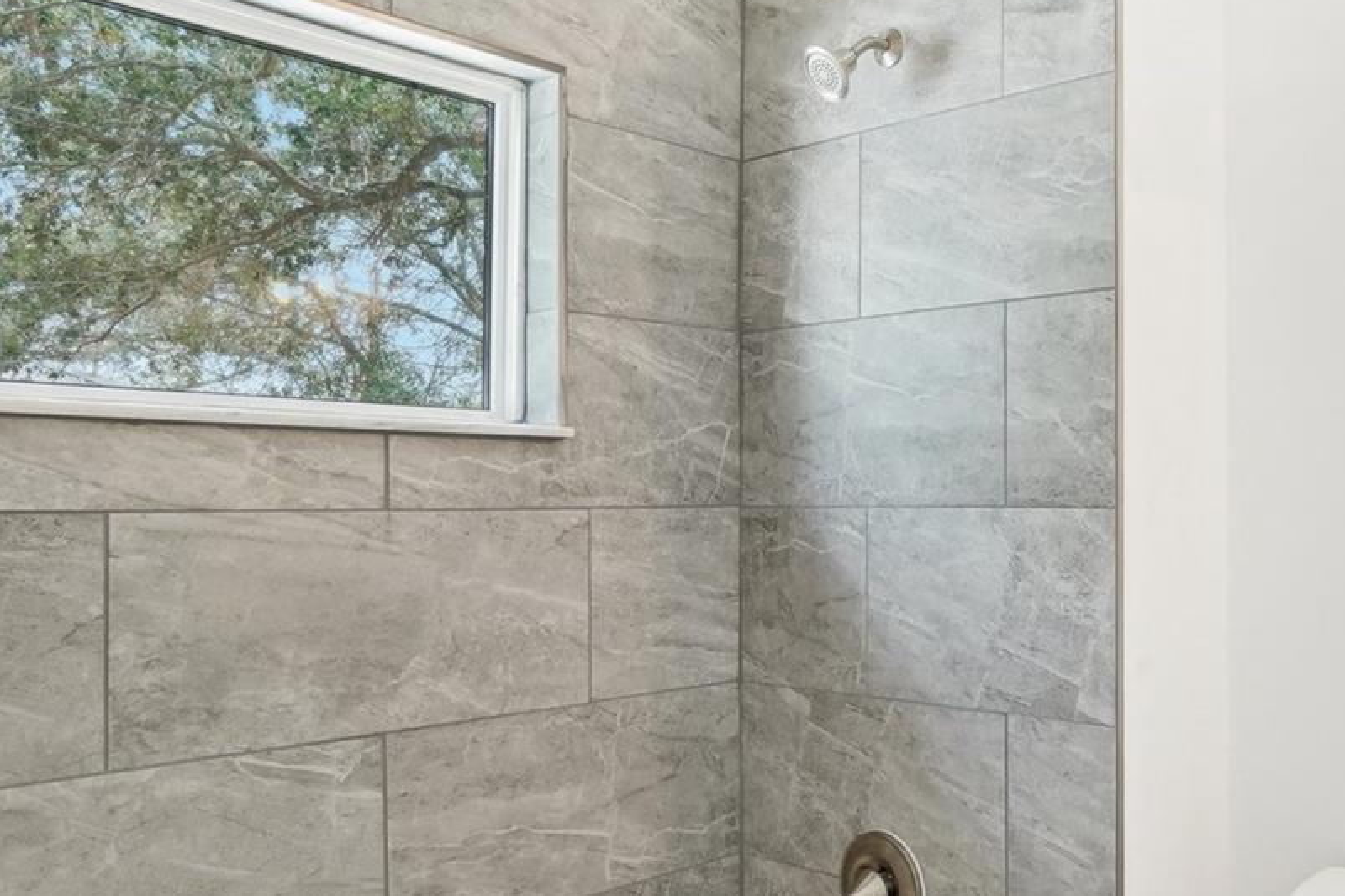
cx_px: 1182
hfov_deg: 54.8
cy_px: 523
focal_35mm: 30
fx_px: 1121
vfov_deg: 43.4
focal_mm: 10
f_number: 8
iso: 400
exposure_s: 1/80
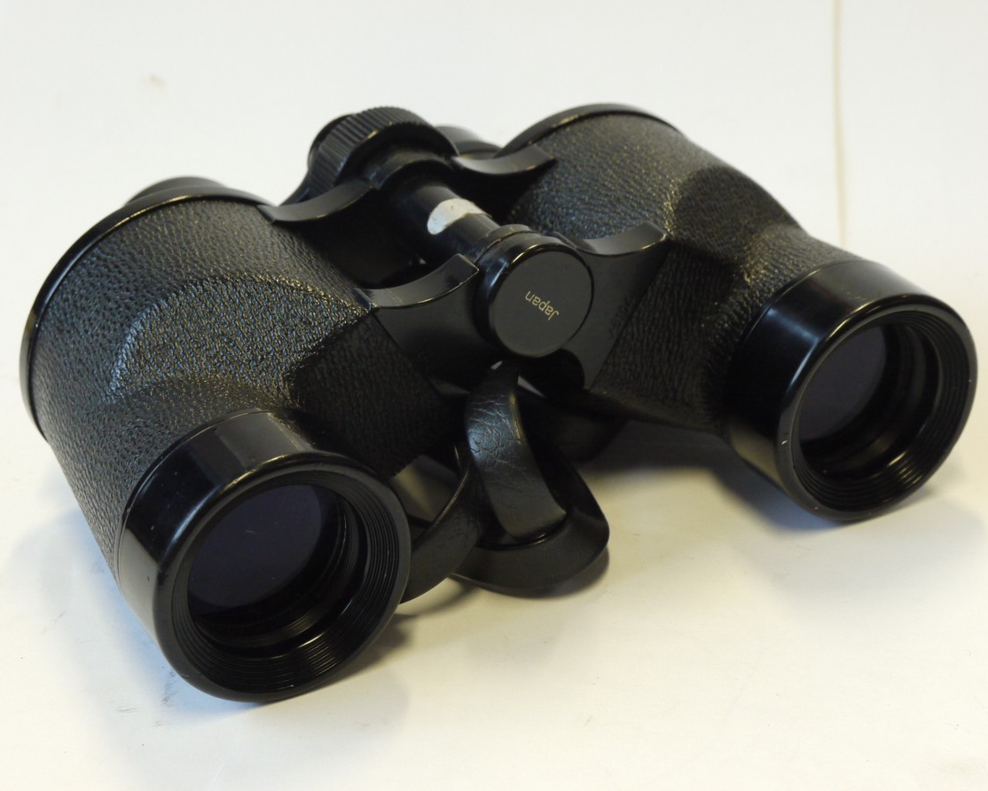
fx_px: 2398
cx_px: 472
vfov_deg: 18.7
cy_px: 392
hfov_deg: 23.3
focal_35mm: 82
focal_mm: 39
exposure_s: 1/25
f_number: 10
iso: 800
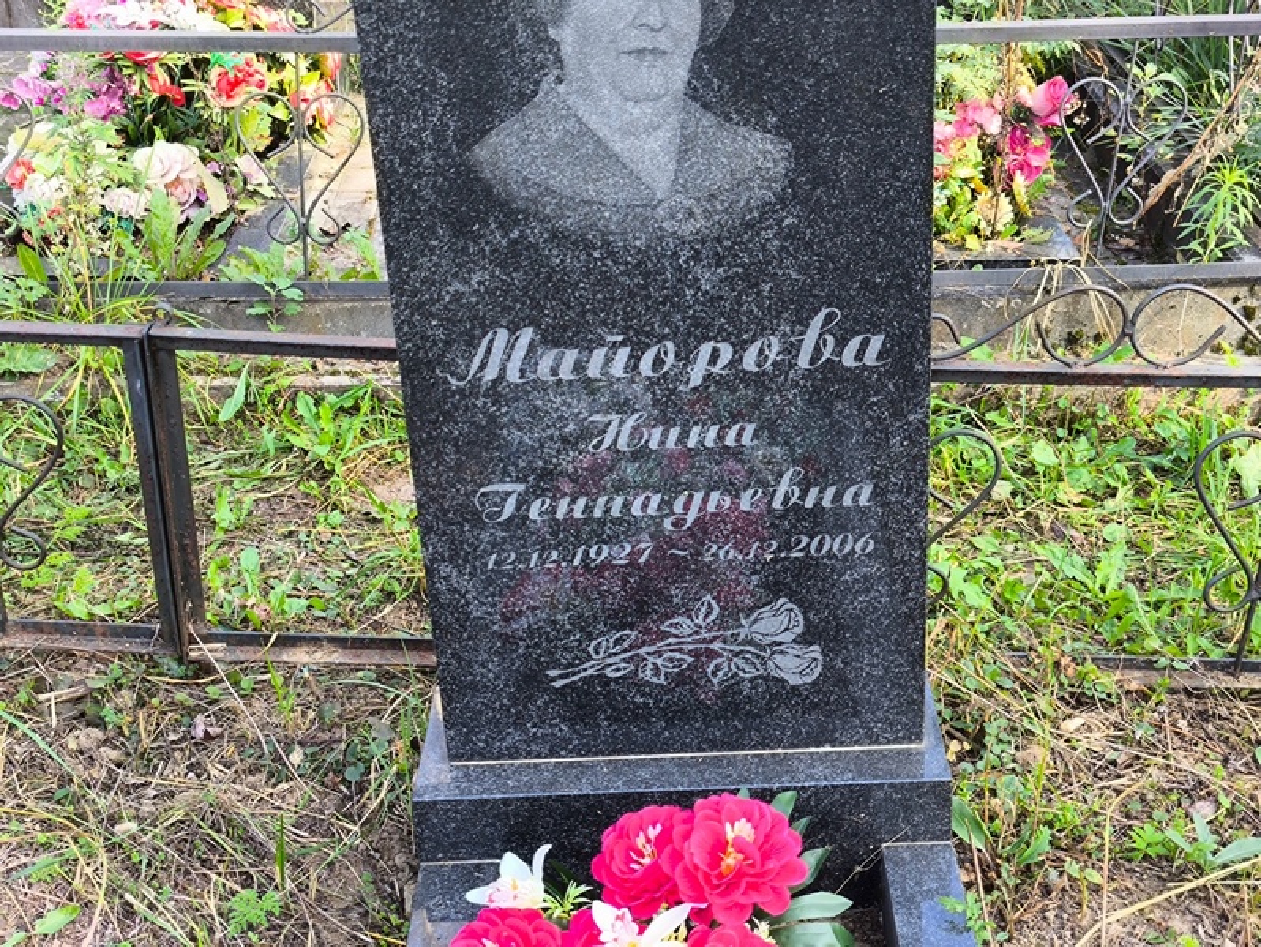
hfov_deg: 38.2
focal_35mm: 50
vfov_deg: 29.1
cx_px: 630
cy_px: 474
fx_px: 1822
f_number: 1.7
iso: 50
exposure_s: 1/126
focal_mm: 4.71
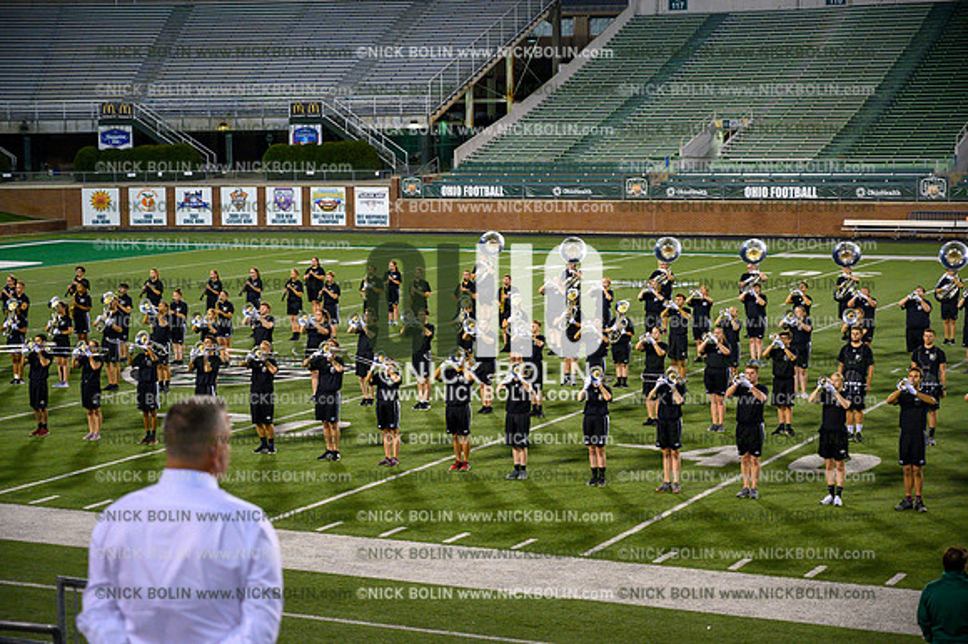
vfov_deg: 19.4
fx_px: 1881
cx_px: 484
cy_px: 322
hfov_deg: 28.9
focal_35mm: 70
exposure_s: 1/1000
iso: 4000
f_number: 4
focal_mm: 70
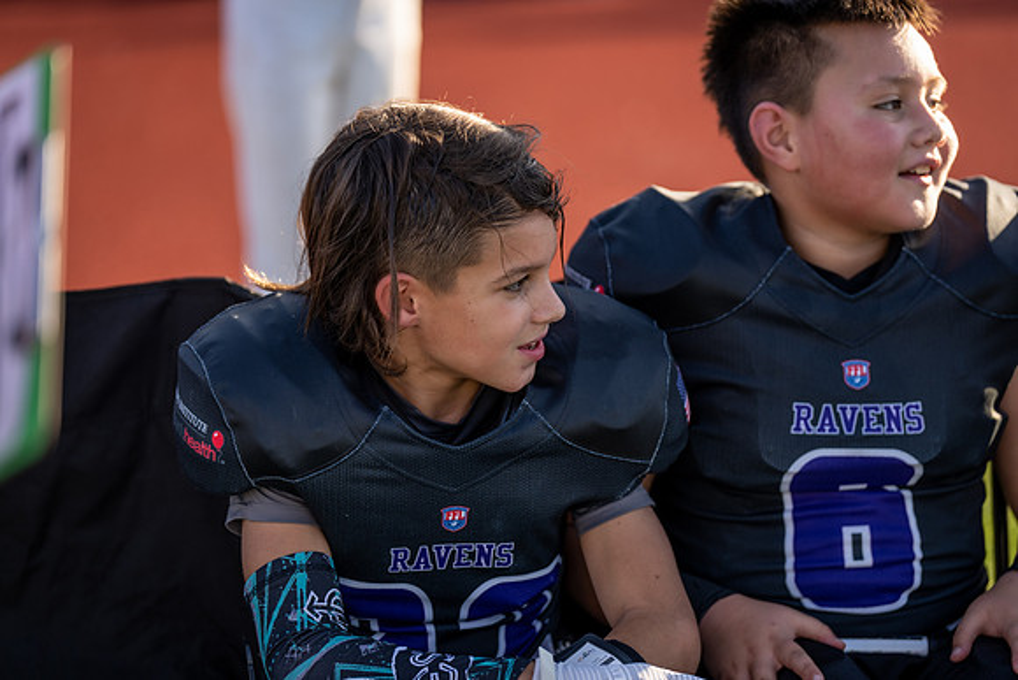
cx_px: 509
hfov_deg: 14.8
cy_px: 340
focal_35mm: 139
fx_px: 3931
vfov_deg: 9.9
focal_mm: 139
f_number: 2.8
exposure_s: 1/640
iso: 100
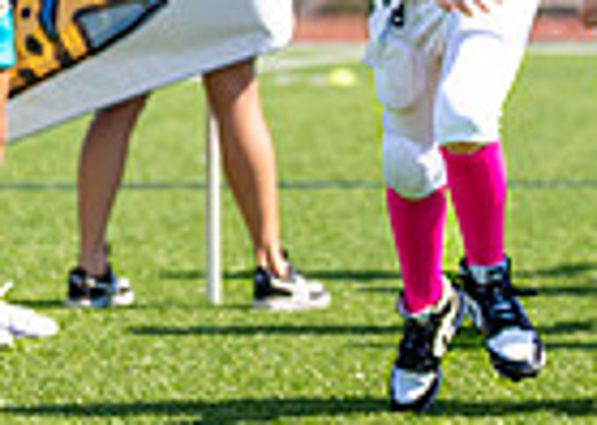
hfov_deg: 6.2
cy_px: -102
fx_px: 5488
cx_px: 422
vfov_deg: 4.4
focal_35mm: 324
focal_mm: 70
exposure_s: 1/2000
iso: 125
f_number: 2.8
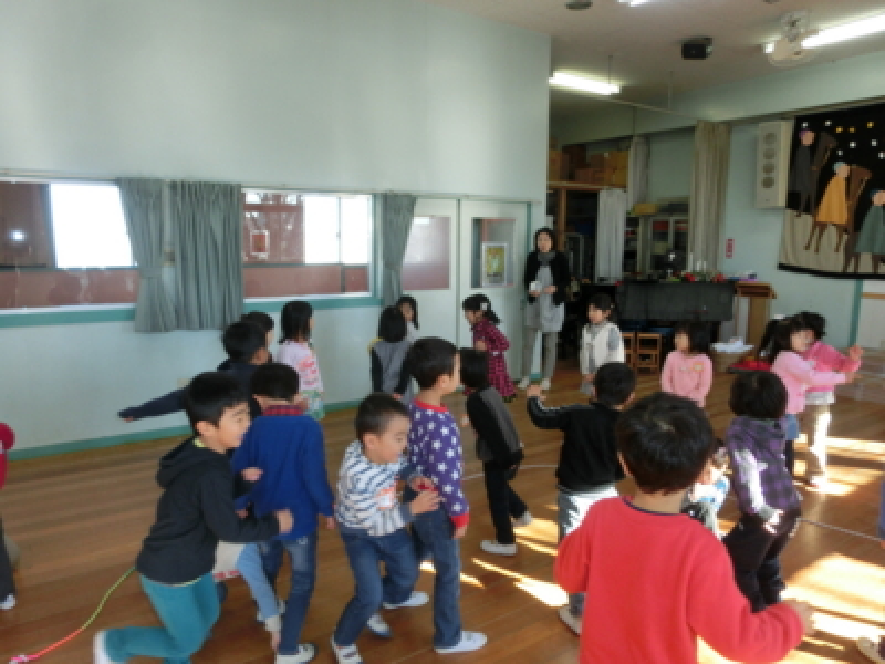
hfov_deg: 71.6
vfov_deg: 56.8
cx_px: 442
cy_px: 332
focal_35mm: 24
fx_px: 614
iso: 160
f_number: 3
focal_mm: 4.24
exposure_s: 1/125
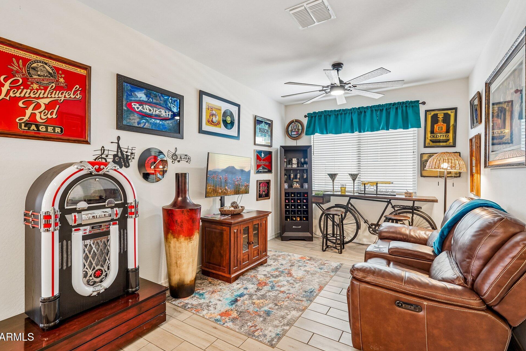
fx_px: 256
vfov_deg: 68.8
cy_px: 168
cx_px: 251
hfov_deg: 91.4
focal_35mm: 18
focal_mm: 16.5
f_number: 8
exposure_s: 1/3.33
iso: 400
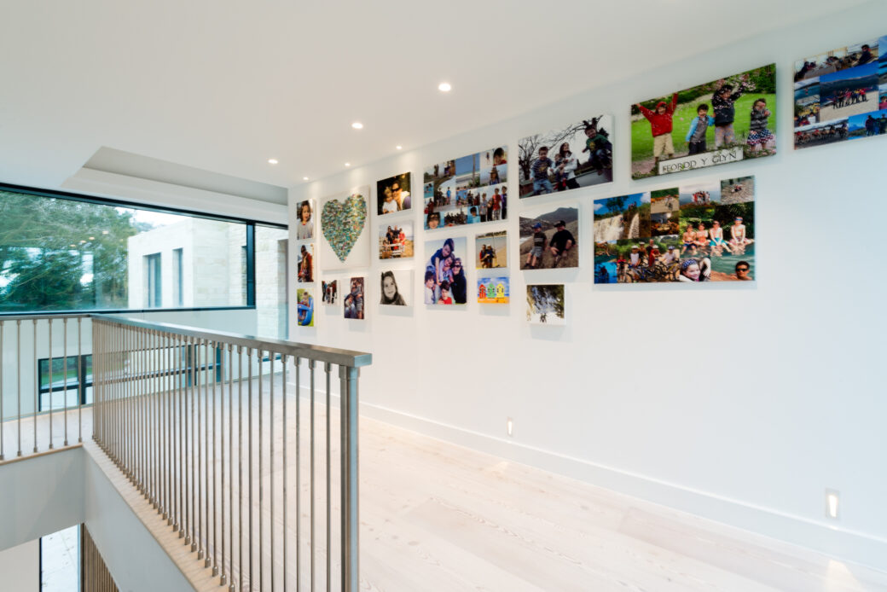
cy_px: 296
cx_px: 444
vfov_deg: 77.4
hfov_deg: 100.4
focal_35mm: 15
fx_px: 370
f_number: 11
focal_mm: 15
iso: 100
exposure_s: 1
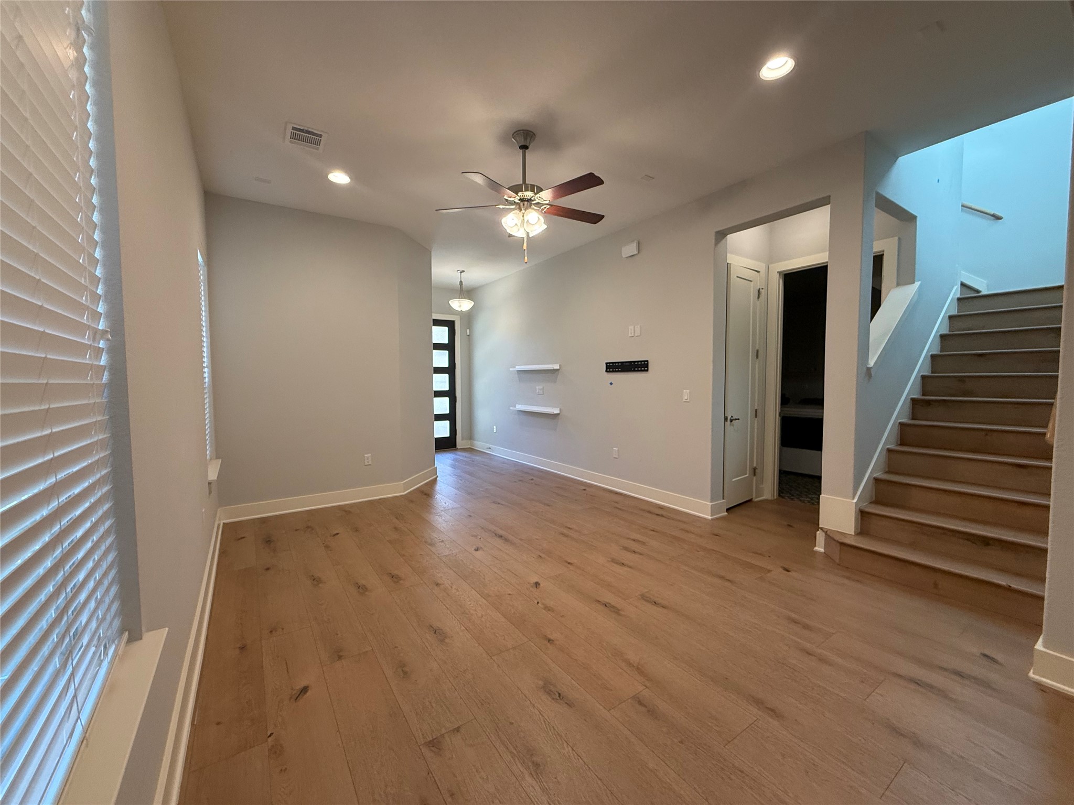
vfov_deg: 85.7
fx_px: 434
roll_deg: +0.2
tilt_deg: -2.2
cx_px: 537
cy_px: 402
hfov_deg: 102.1
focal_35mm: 14
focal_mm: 2.22
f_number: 2.2
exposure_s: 1/120
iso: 200
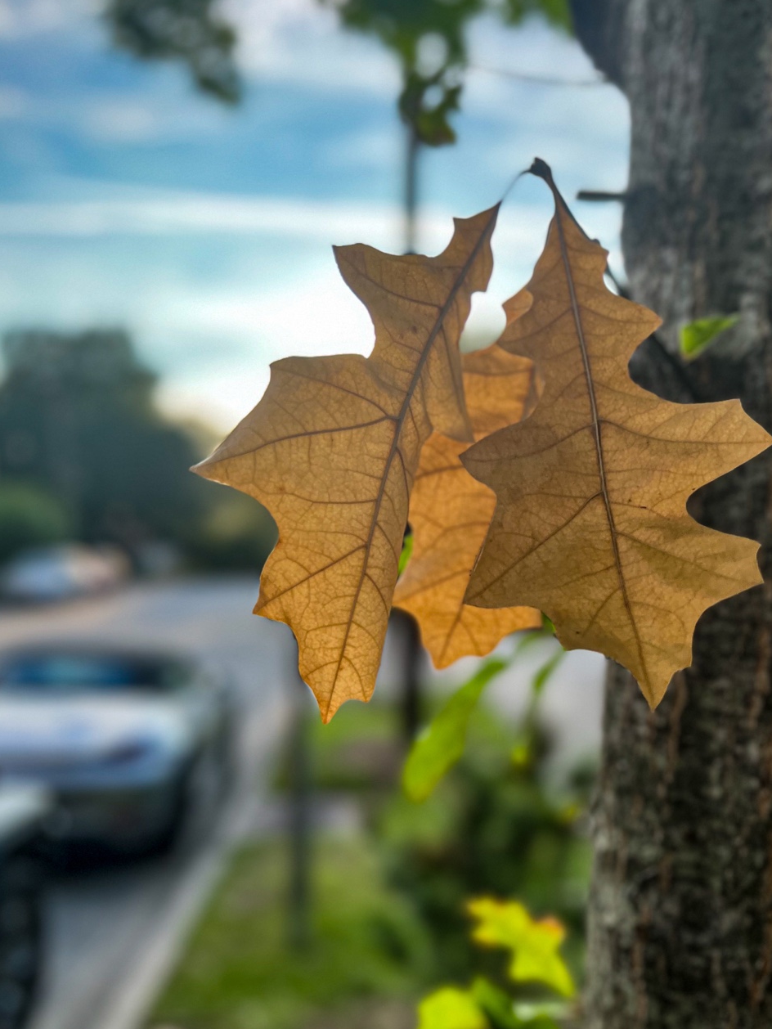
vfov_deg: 58.2
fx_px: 921
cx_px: 442
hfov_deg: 45.3
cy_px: 581
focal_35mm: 31
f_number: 1.5
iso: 50
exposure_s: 1/1000
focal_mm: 5.7
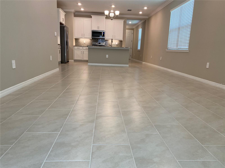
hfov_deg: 67.3
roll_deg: -1.7
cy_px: 84
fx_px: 169
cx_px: 112
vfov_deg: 53.1
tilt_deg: -12.2
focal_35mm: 26
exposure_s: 1/120
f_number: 1.8
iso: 100
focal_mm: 4.25
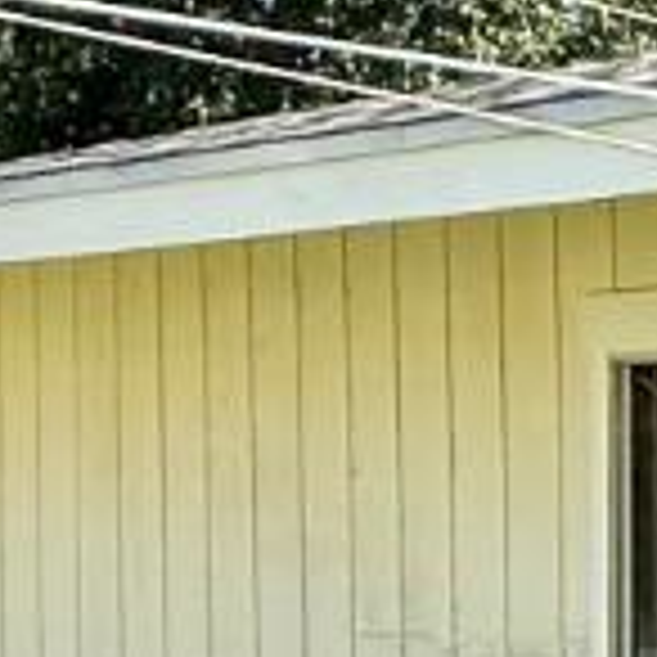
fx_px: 2727
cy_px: 767
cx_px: 1836
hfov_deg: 10.6
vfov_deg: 13.4
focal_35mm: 127
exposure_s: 1/876
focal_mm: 2.22
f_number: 2.2
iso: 64
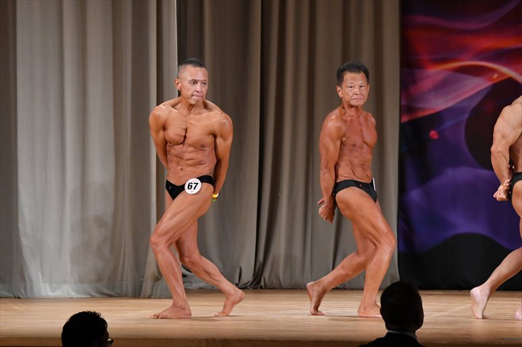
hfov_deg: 8.6
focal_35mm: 240
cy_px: 174
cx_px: 261
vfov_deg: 5.7
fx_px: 3478
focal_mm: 160
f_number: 5.6
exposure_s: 1/400
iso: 3600
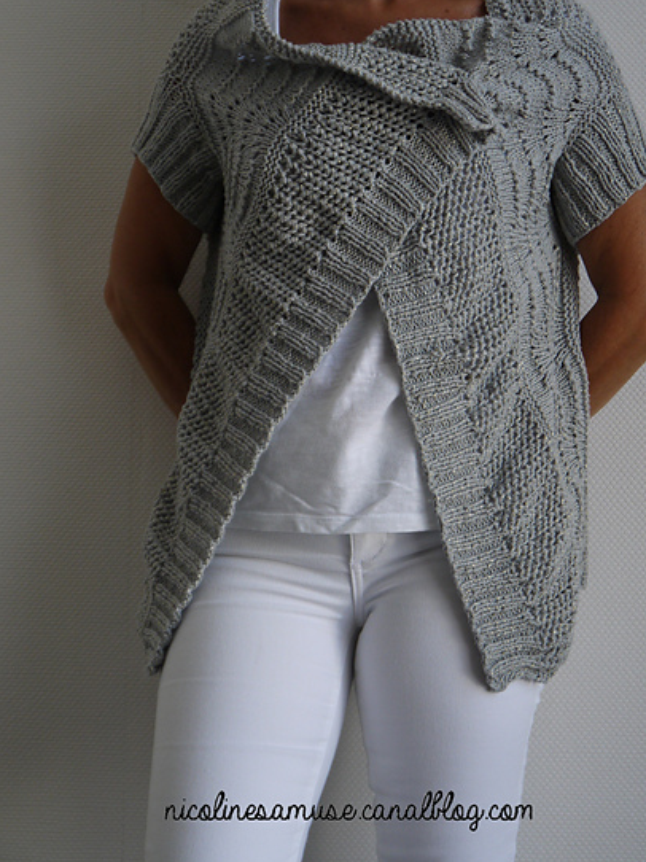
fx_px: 1469
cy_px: 399
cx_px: 376
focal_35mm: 59
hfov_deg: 24.8
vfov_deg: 32.7
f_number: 4.6
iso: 400
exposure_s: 1/60
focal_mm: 25
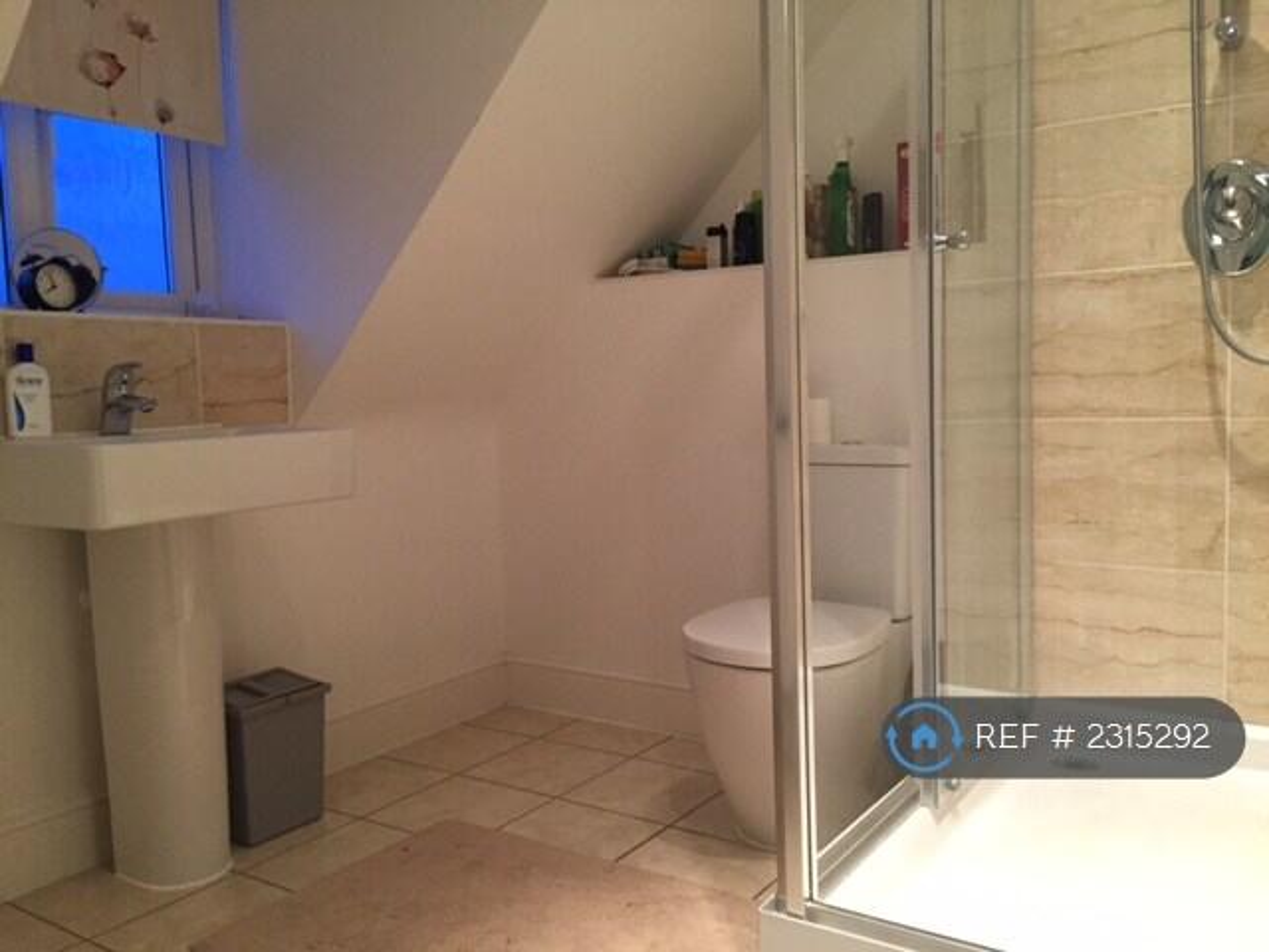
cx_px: 634
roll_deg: +1.7
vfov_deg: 48.2
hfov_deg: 61.7
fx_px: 1063
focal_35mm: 29
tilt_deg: -4.1
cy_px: 476
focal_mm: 4.15
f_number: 2.2
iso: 200
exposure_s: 1/33
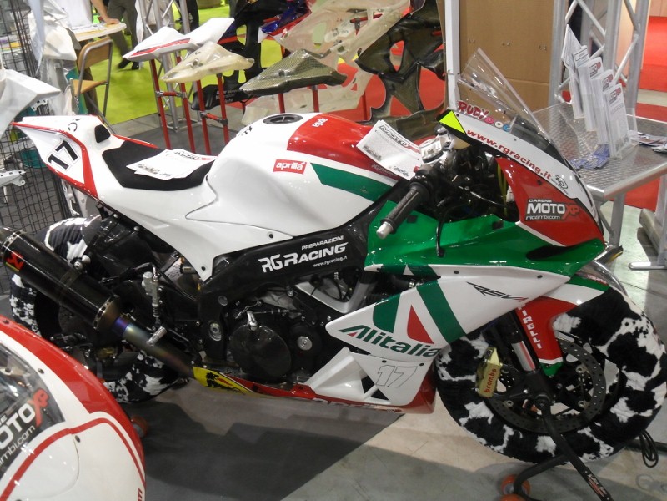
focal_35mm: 35
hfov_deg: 52.6
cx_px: 334
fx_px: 674
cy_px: 250
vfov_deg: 40.7
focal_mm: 6.2
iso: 200
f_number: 2.8
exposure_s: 1/30
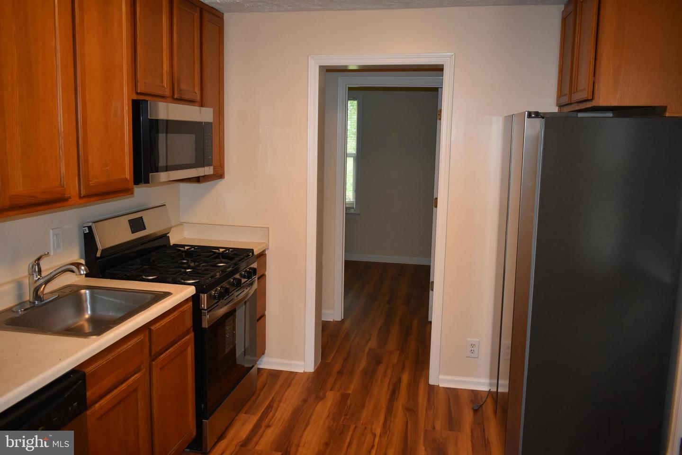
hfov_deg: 61.9
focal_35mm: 30
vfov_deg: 43.6
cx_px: 341
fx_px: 568
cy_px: 228
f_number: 3.5
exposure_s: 1/160
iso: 800
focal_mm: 20
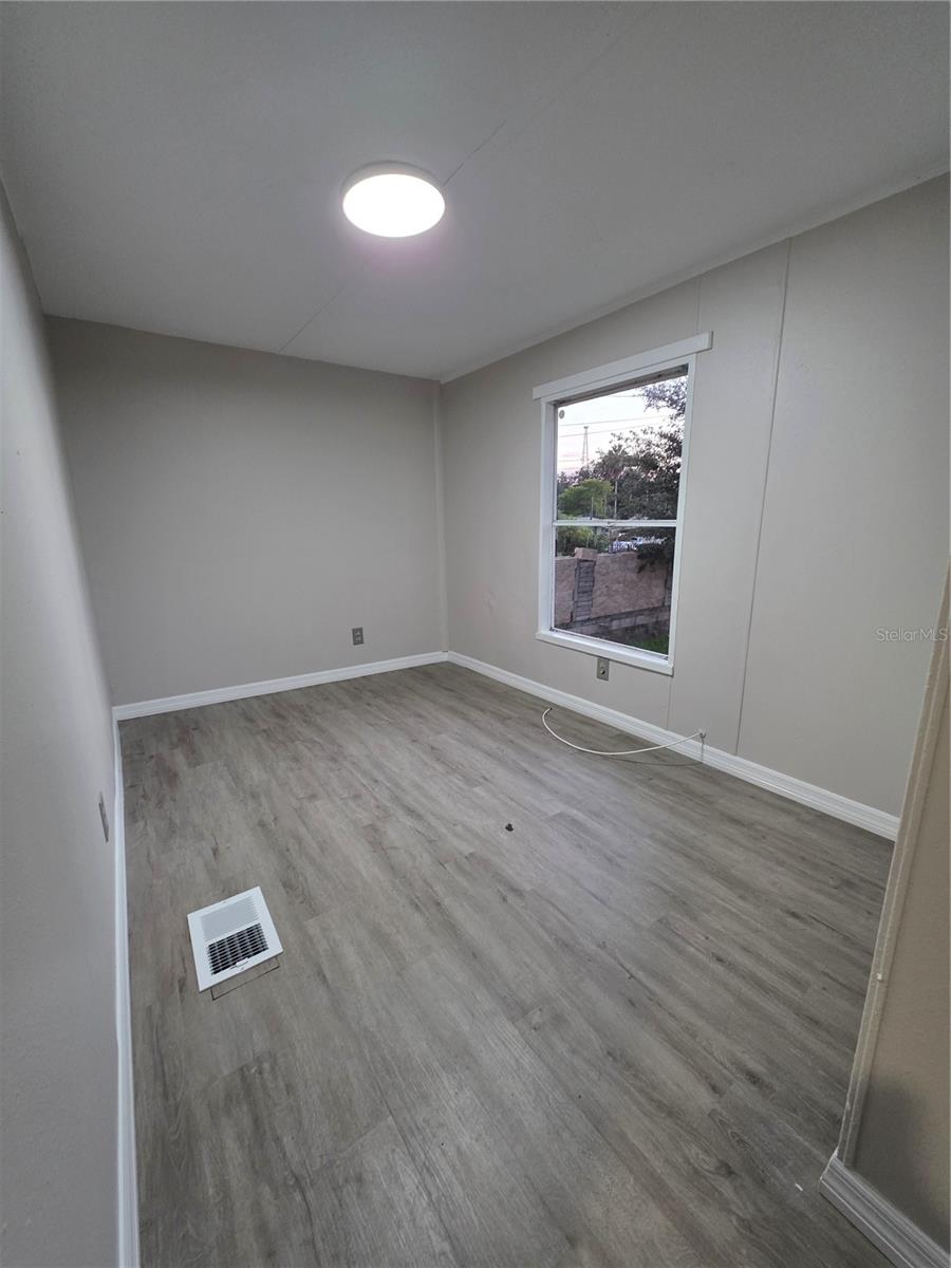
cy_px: 634
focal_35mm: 13
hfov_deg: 89.9
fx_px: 476
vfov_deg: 106.2
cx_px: 476
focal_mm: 2.2
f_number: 1.9
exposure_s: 1/60
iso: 320
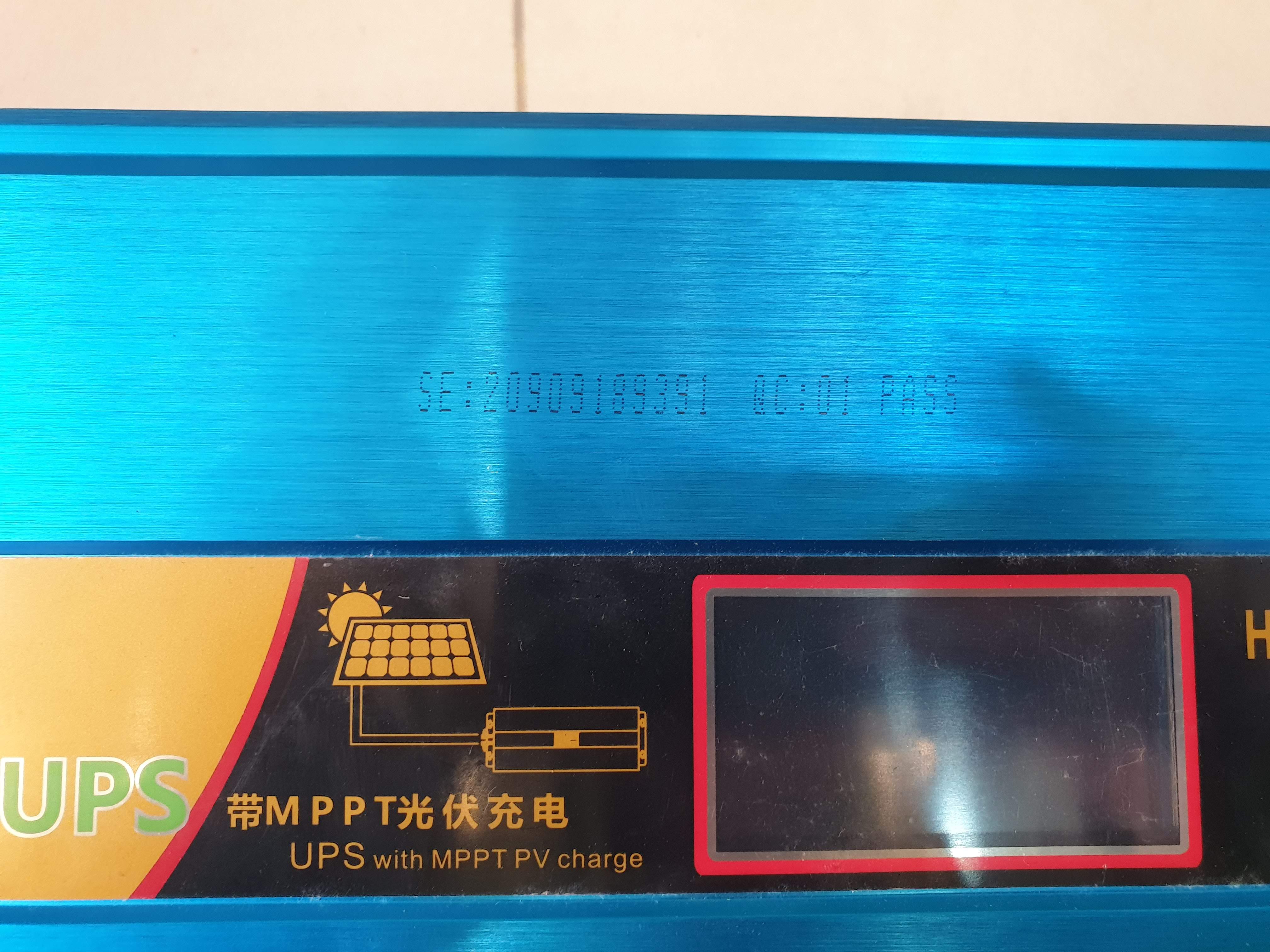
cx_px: 635
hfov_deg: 67.3
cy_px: 476
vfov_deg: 53.1
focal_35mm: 26
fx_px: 954
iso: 320
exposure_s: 1/33
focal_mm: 4.3
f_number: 2.4
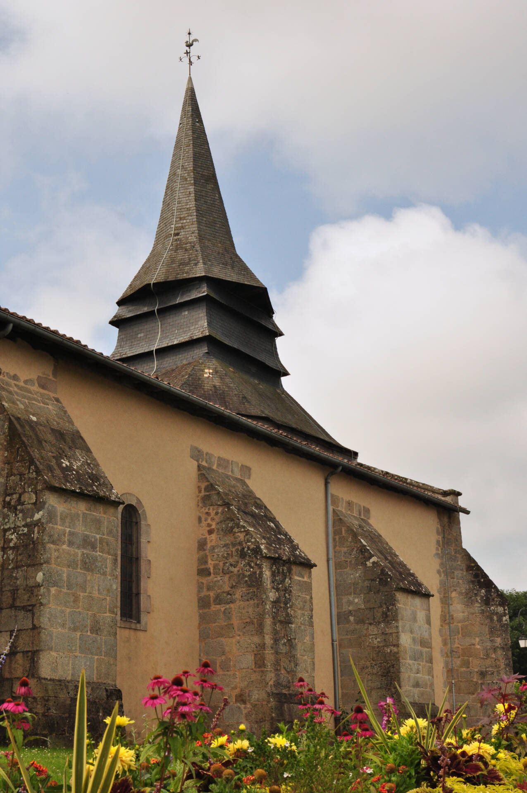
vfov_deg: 37.9
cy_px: 396
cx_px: 264
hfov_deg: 25.7
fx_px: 1156
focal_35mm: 52
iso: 640
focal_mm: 35
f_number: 11
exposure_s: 1/1000
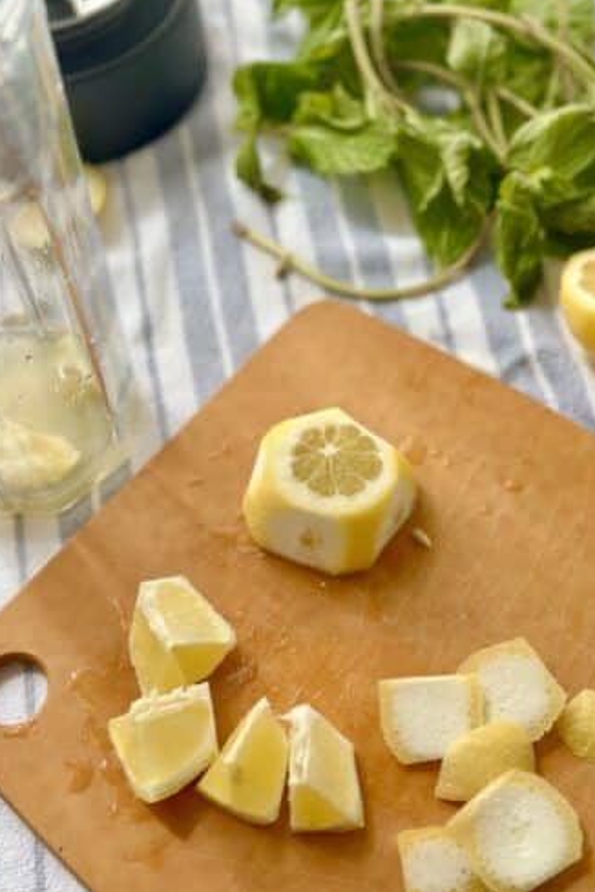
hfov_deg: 26.5
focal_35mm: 51
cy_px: 440
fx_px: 1264
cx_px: 331
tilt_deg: -60.6
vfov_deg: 38.9
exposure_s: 1/612
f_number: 1.78
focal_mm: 6.86
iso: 80
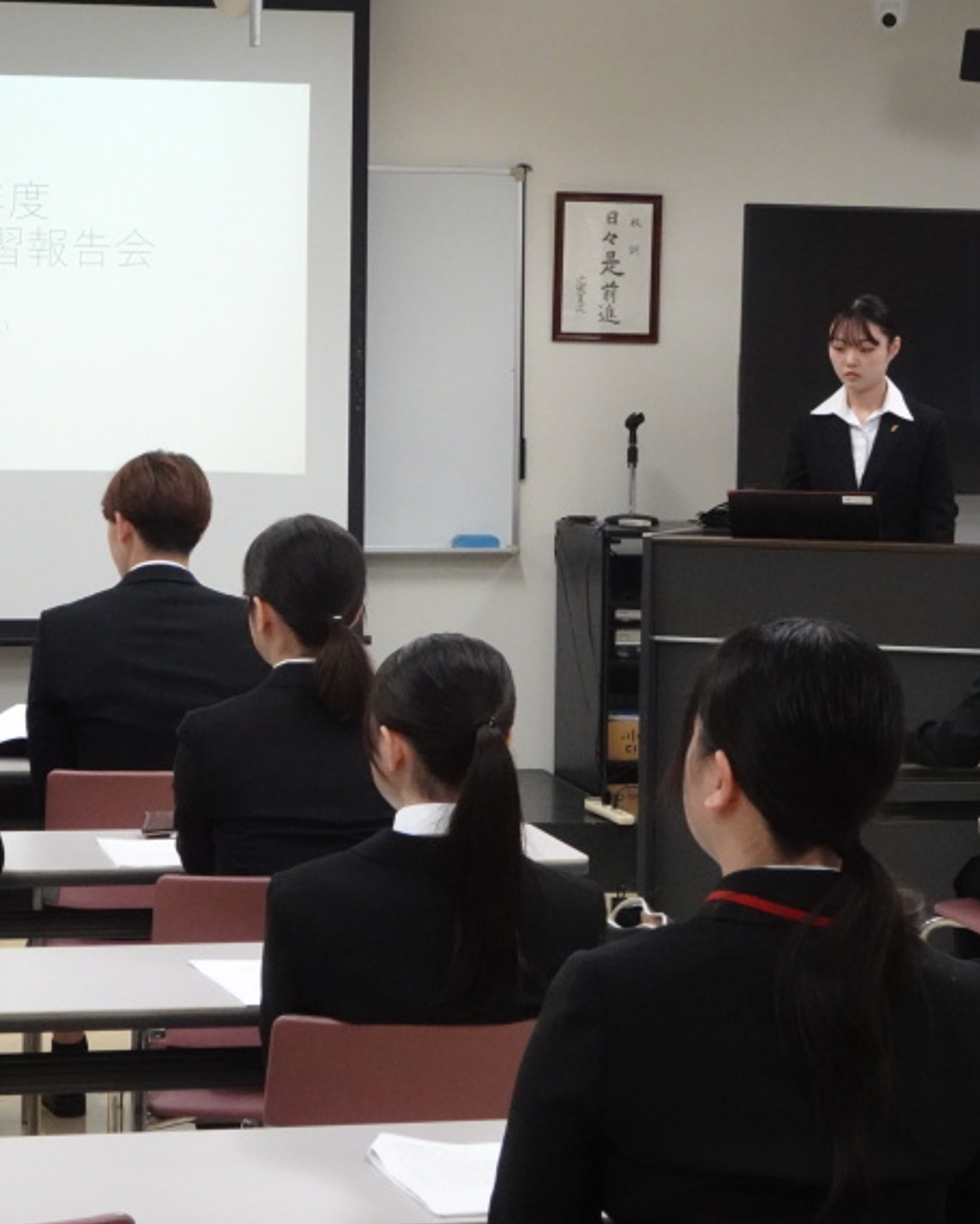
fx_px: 3335
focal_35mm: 92
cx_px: 398
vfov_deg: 20.8
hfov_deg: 16.7
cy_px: 608
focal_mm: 11.2
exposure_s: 1/60
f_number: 5
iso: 800
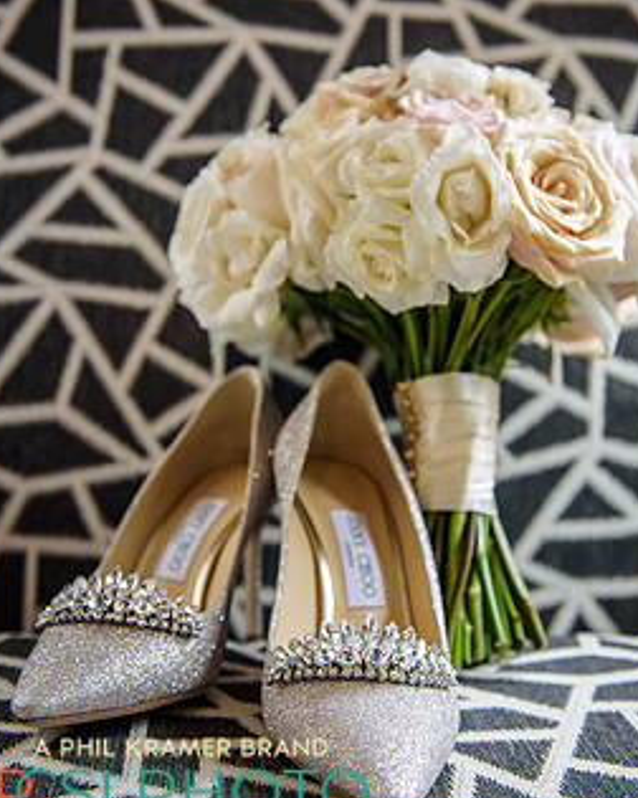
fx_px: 1204
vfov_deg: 36.6
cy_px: 345
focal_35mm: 51
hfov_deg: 29.7
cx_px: 344
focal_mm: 38
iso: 640
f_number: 4
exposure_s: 1/125
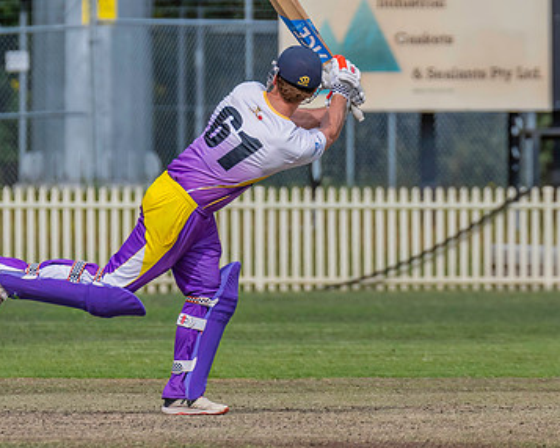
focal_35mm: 828
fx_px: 13731
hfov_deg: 2.3
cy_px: 190
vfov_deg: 1.9
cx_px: 267
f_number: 7.1
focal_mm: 440
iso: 800
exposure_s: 1/2500
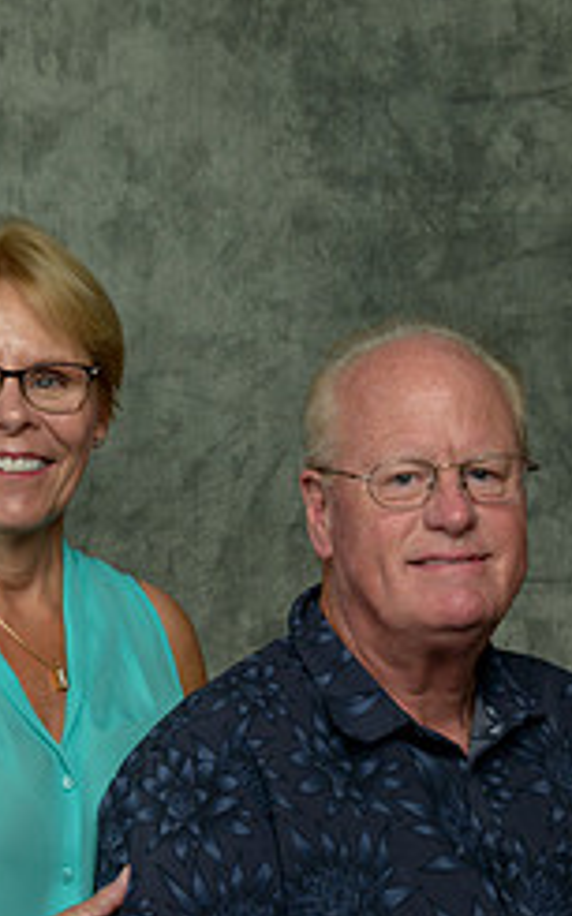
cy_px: 778
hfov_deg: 14.5
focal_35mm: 90
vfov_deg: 22.6
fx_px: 2246
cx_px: 236
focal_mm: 48
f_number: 10
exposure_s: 1/125
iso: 400
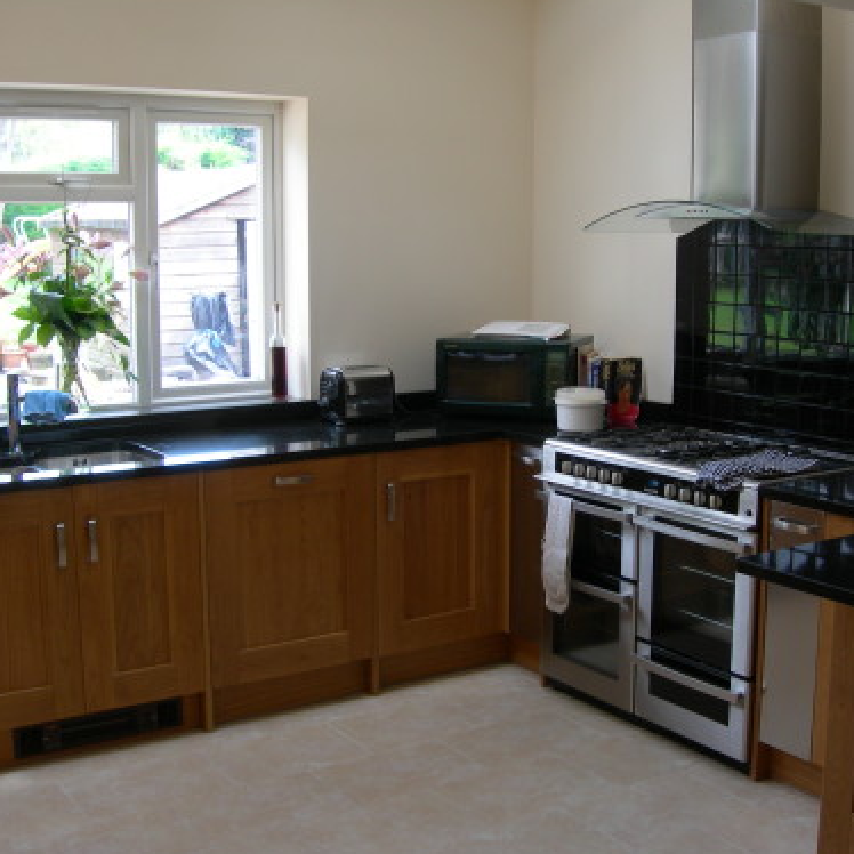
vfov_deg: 36.8
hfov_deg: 36.8
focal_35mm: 46
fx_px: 1284
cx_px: 466
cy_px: 429
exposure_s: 1/41.4
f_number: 2.8
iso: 50
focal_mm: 7.8
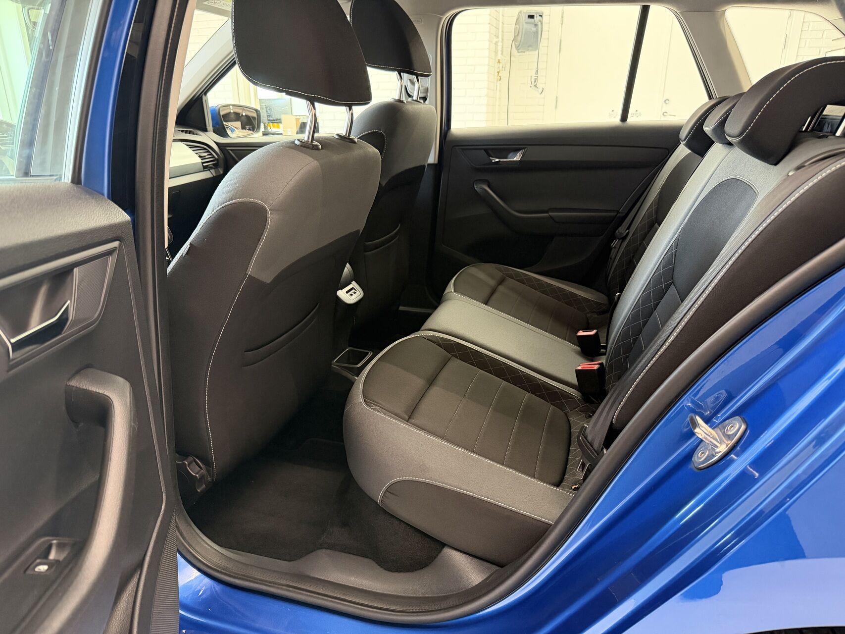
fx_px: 586
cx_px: 422
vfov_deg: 56.8
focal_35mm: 24
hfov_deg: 71.6
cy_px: 317
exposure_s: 1/50
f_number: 1.78
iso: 800
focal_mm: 6.76
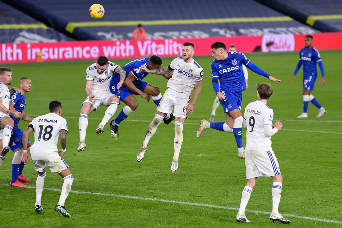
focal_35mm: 200
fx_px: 1900
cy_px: 114
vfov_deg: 6.9
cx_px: 171
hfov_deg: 10.3
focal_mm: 200
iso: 2000
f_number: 3.2
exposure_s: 1/1600
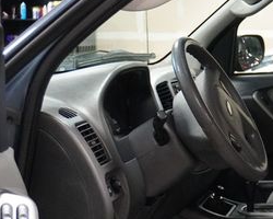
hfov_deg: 20.1
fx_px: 729
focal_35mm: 90
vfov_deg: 17.0
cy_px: 113
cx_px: 312
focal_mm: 25
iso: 6400
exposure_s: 1/80
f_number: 4.5
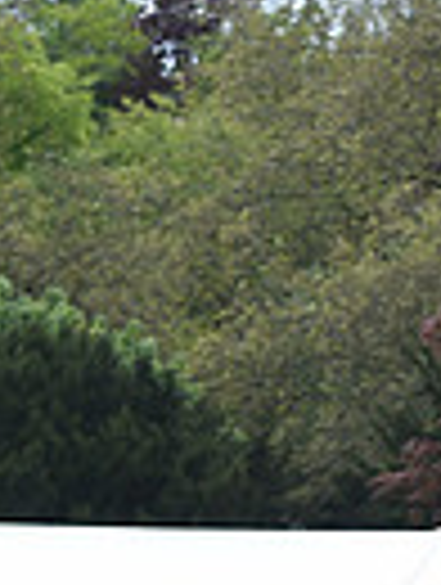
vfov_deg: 4.2
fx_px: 7958
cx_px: 819
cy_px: 734
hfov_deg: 3.2
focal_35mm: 470
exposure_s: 1/1250
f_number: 4.5
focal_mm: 110
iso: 450
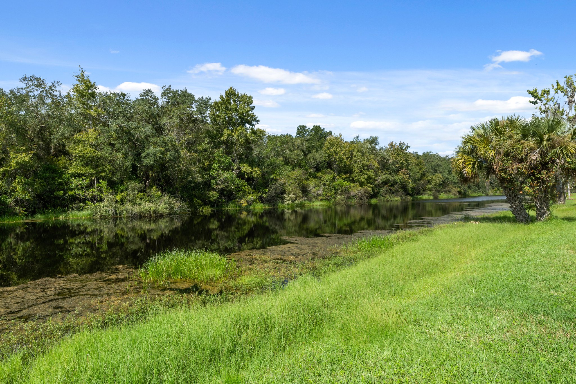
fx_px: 288
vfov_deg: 67.4
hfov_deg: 90.0
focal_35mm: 18
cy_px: 192
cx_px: 288
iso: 320
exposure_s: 1/800
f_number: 8
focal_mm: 12
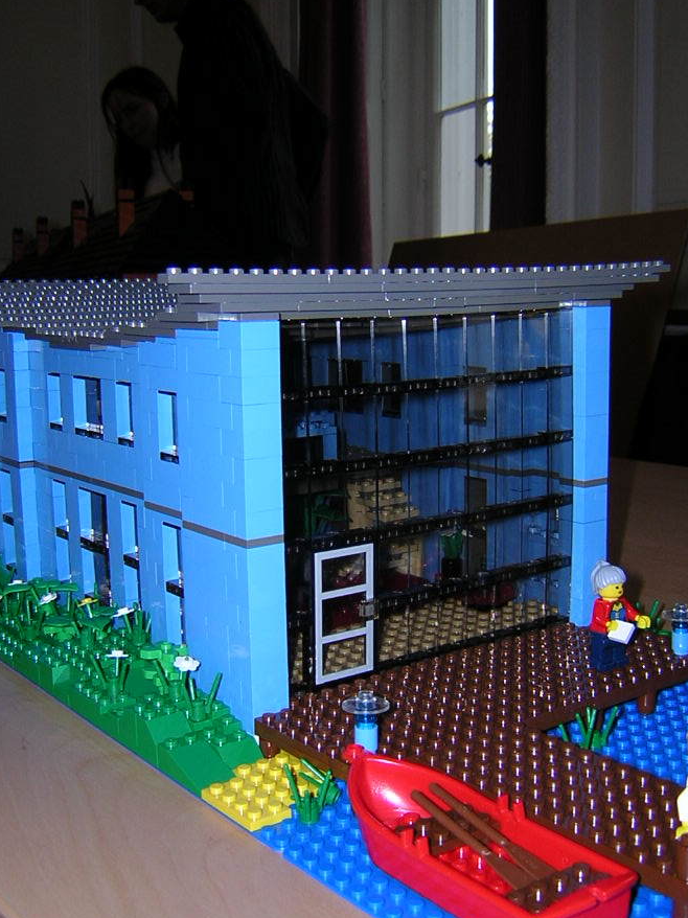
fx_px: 1114
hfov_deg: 34.3
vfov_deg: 44.8
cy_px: 462
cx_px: 328
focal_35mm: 42
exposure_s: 1/60.1
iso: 100
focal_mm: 4.7
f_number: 2.6
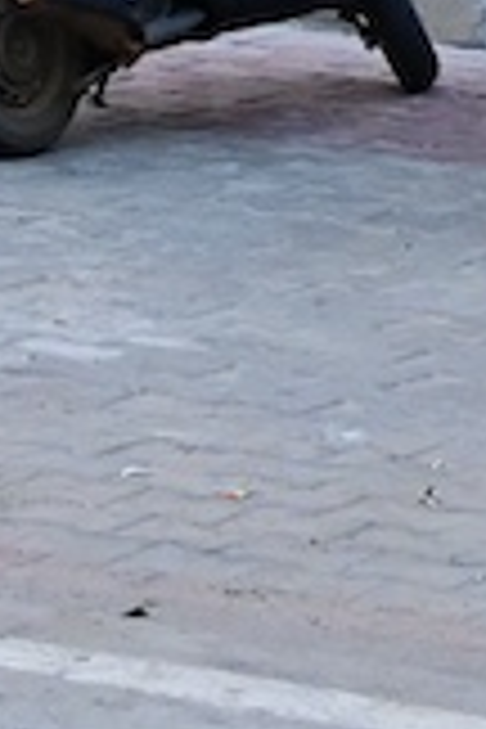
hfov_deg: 5.0
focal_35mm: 272
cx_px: 860
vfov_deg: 6.4
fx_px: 5506
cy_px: -1994
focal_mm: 34.5
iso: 1600
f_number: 7.1
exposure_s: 1/200
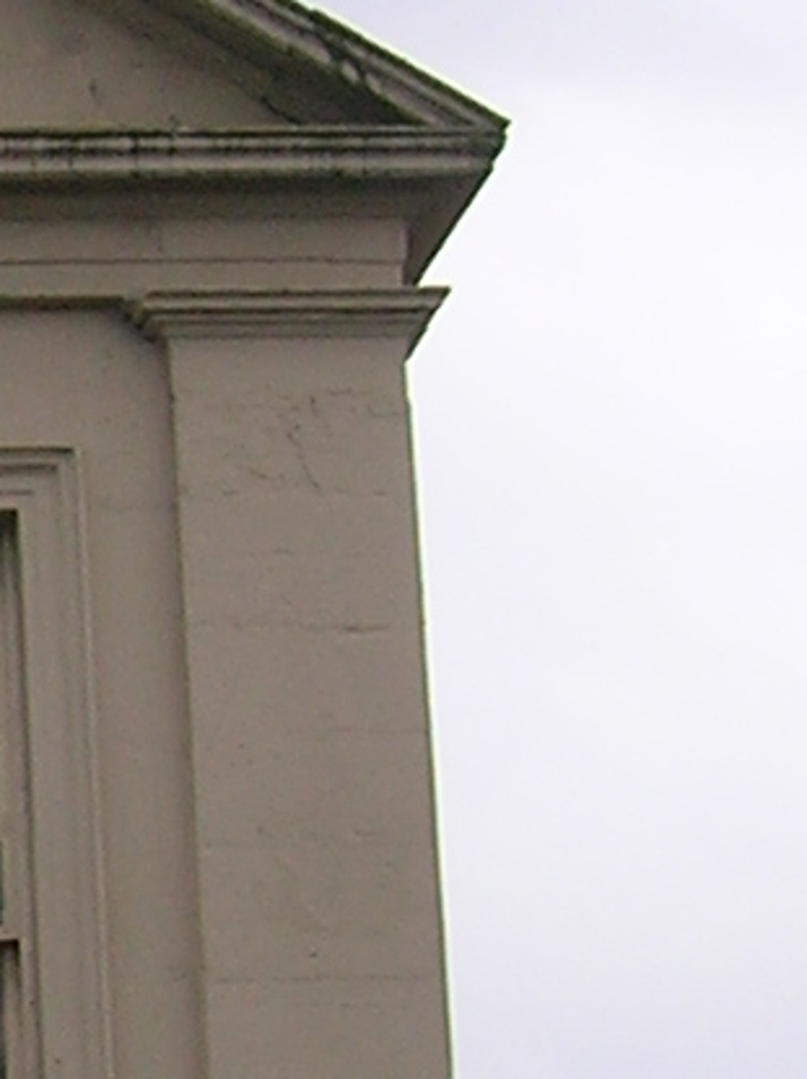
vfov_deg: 10.5
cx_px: -768
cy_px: 934
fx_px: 5825
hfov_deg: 7.6
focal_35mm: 187
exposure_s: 1/54.7
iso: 50
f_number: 4.9
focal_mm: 5.7
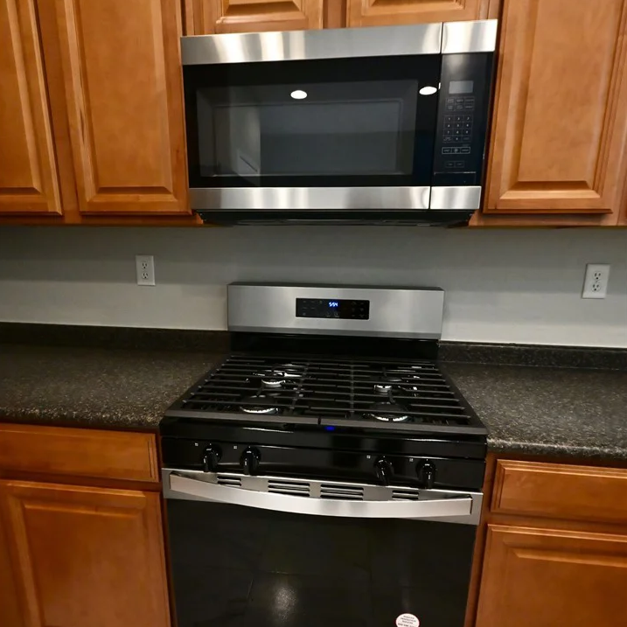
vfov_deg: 80.7
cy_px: 319
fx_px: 369
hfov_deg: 80.7
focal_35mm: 18
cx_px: 311
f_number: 13
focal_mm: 14
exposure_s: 1/60
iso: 6400
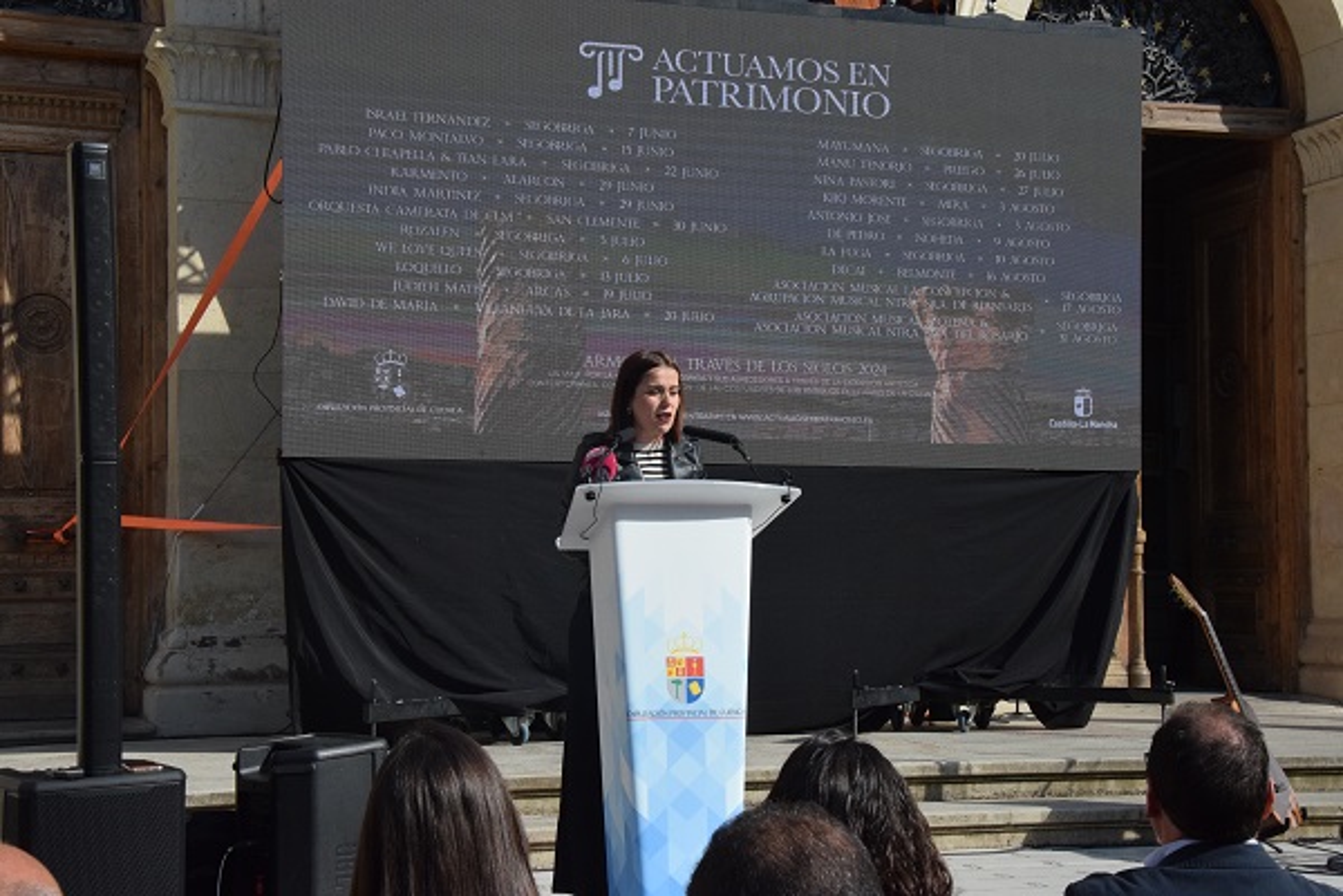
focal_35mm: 60
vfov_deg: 22.6
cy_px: 448
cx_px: 672
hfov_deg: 33.4
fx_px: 2238
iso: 1600
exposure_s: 1/1000
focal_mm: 40
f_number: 16
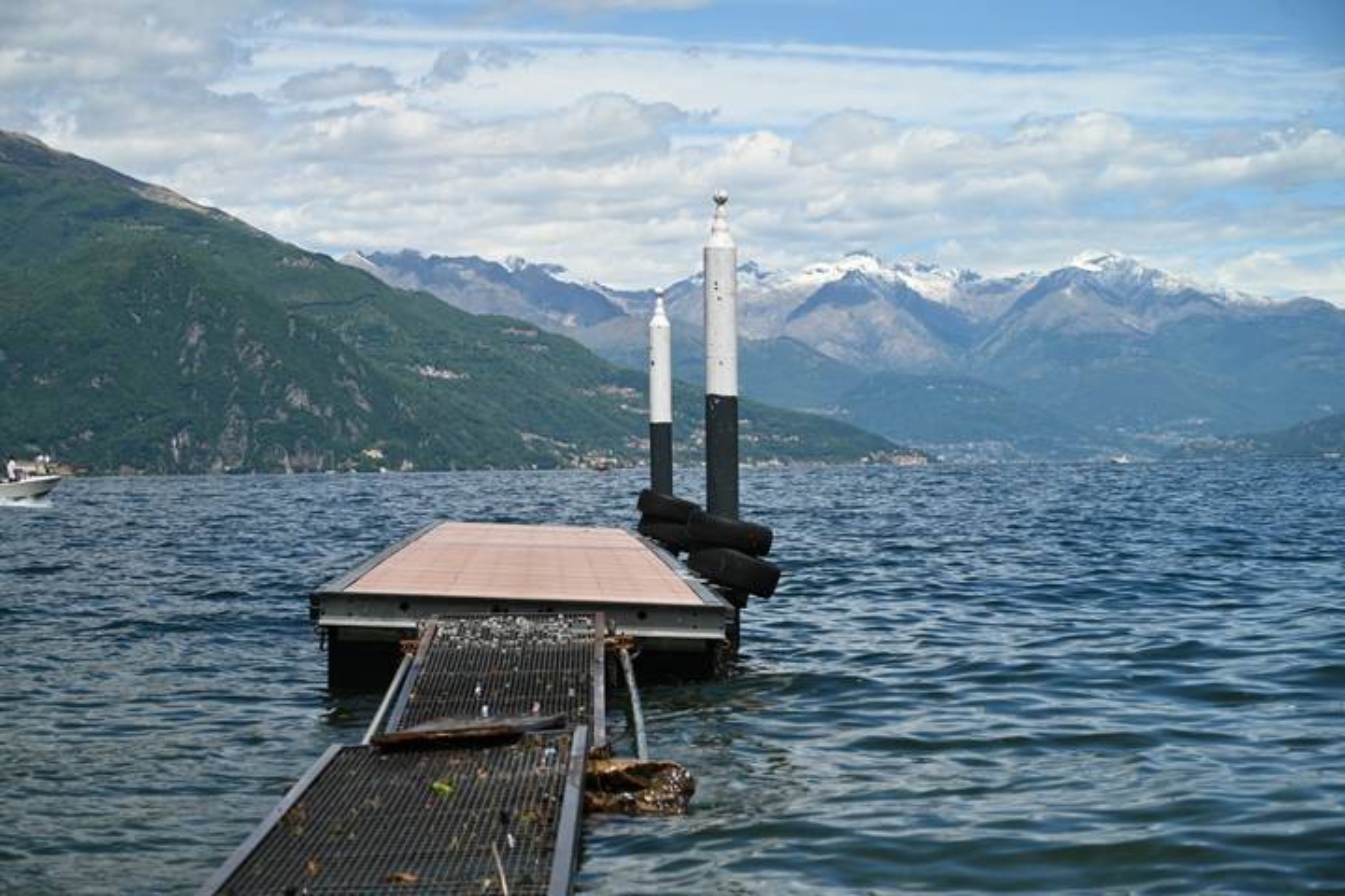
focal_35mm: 70
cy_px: 448
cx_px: 672
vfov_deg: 19.5
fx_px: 2615
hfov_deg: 28.8
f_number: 5.6
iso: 125
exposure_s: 1/250
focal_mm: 70
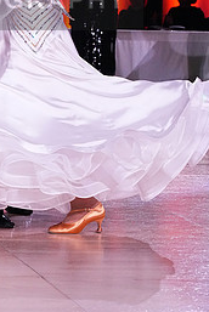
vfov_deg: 10.0
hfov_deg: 6.7
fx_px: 1763
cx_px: -24
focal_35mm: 203
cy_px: -10
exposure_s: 1/320
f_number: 6.3
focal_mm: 90
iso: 5000
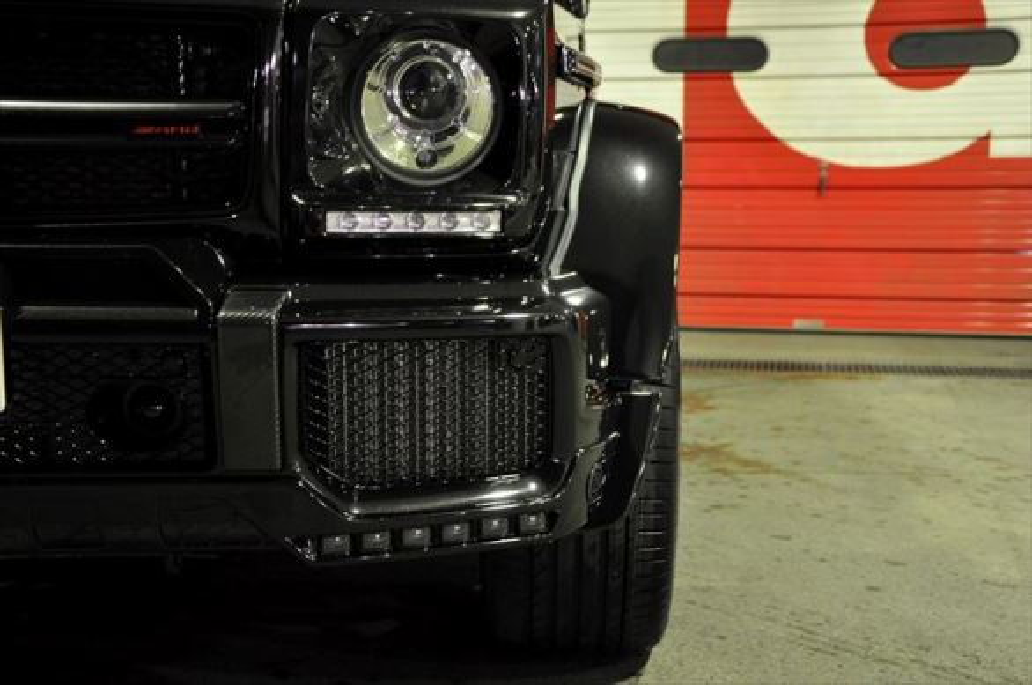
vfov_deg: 28.0
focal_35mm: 48
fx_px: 1374
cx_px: 516
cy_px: 342
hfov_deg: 41.2
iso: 900
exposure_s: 1/8
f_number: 4.2
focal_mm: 32
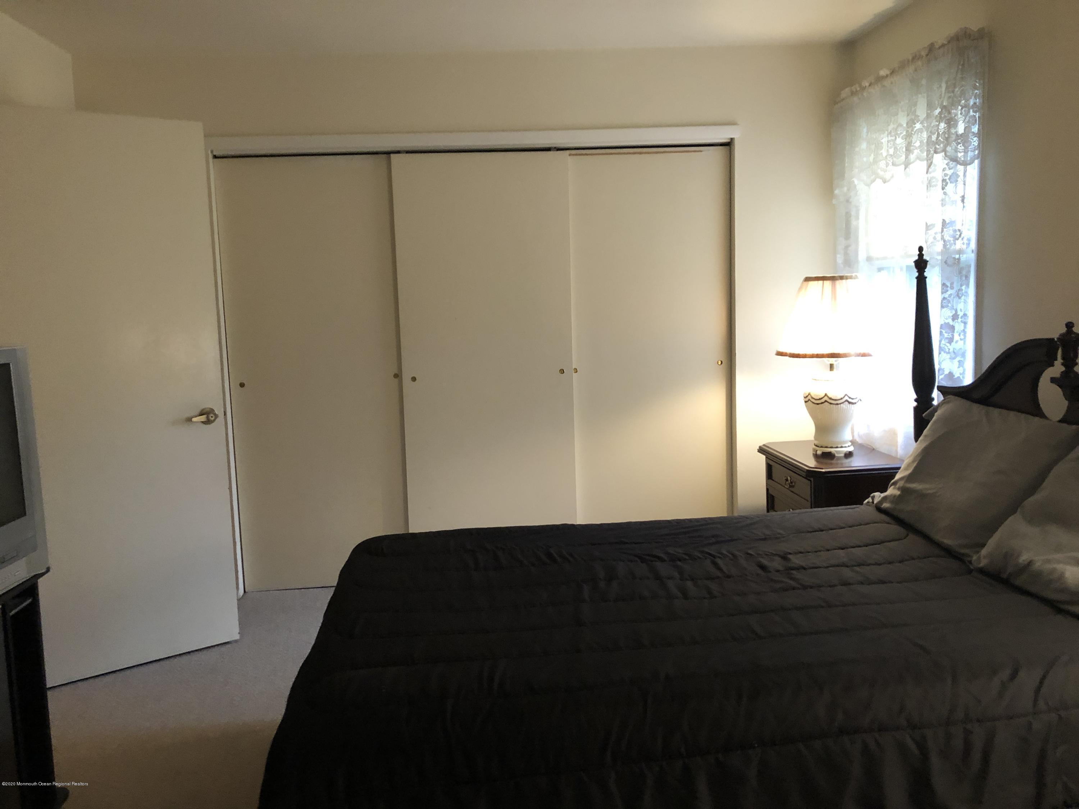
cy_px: 404
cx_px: 540
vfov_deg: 49.7
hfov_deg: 63.4
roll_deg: +1.7
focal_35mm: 28
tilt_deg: -7.4
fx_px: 873
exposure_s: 1/10
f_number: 1.8
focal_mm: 3.99
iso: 100
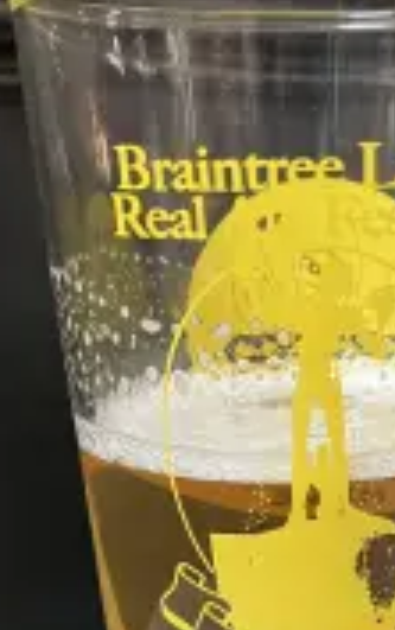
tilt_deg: -15.0
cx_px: 327
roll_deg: +2.2
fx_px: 1151
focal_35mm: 67
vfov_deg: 29.8
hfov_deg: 19.2
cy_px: 509
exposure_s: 1/60
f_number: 1.8
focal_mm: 3.99
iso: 125
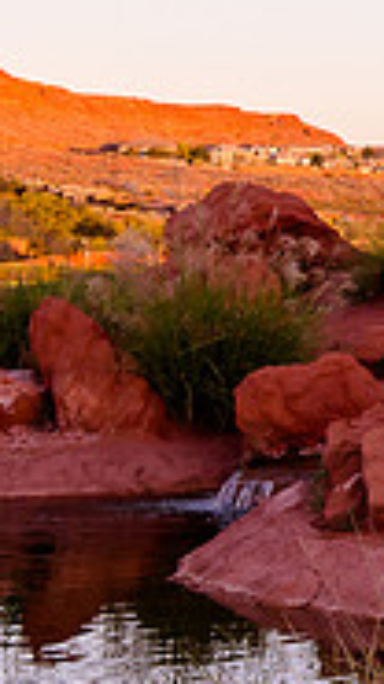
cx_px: 1034
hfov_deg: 7.1
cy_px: 49
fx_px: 2861
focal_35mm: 158
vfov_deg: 13.5
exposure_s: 1/160
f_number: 8
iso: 640
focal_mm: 42
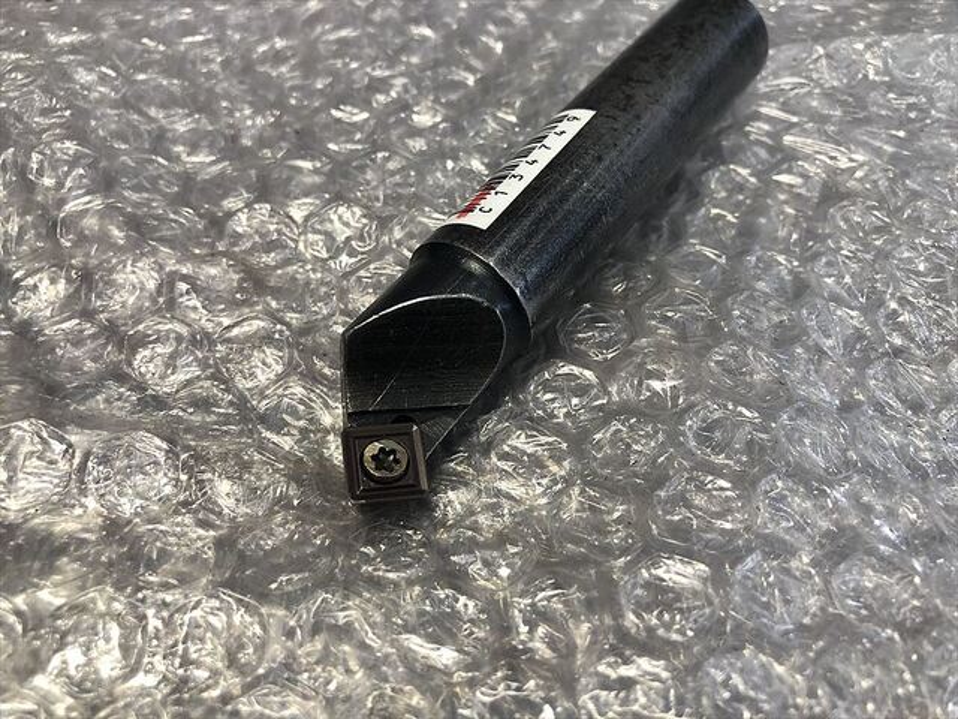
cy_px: 360
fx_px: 775
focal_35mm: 28
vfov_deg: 49.7
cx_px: 479
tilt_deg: -52.3
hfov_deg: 63.4
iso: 25
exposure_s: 1/50
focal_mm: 3.99
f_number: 1.8
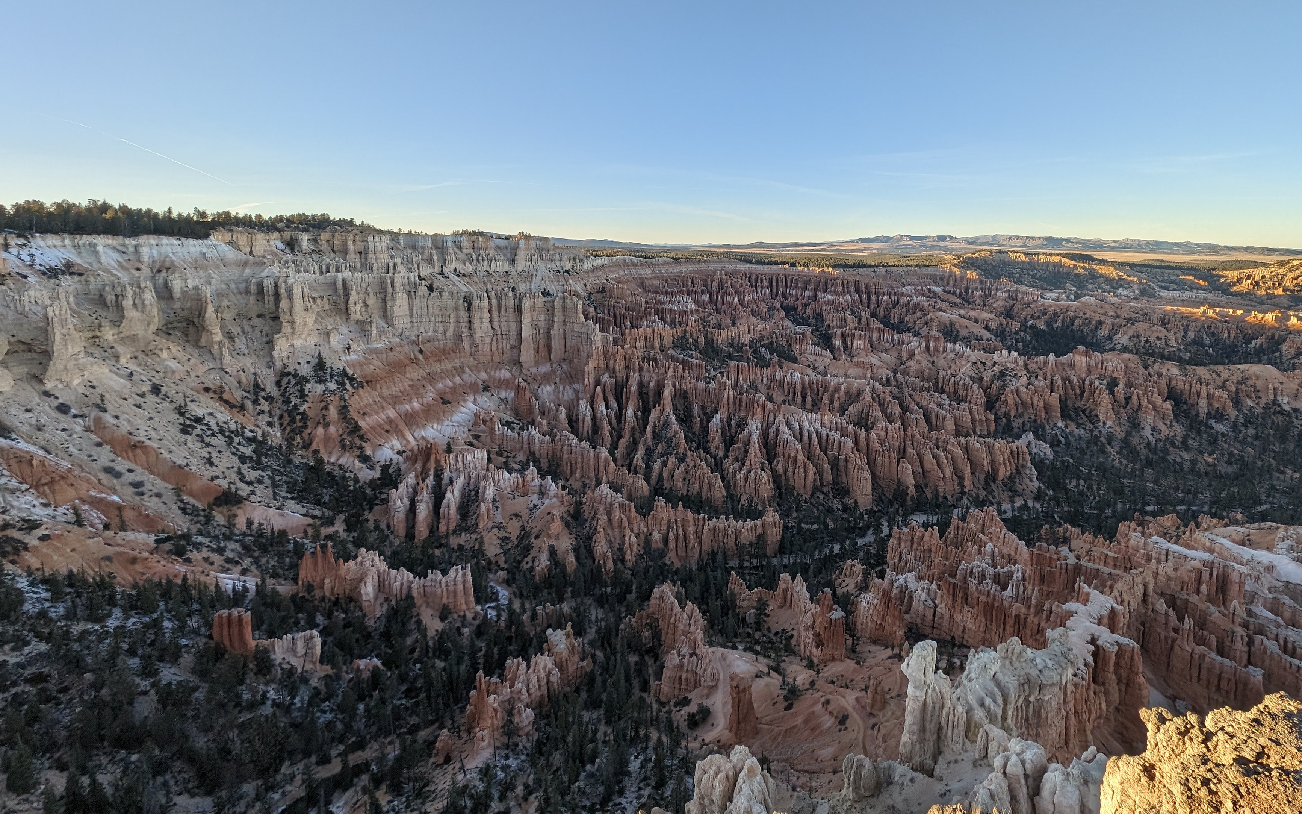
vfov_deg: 73.7
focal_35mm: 15
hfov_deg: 100.8
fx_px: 532
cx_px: 744
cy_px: 315
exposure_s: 1/657
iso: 38
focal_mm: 2.23
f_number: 1.95
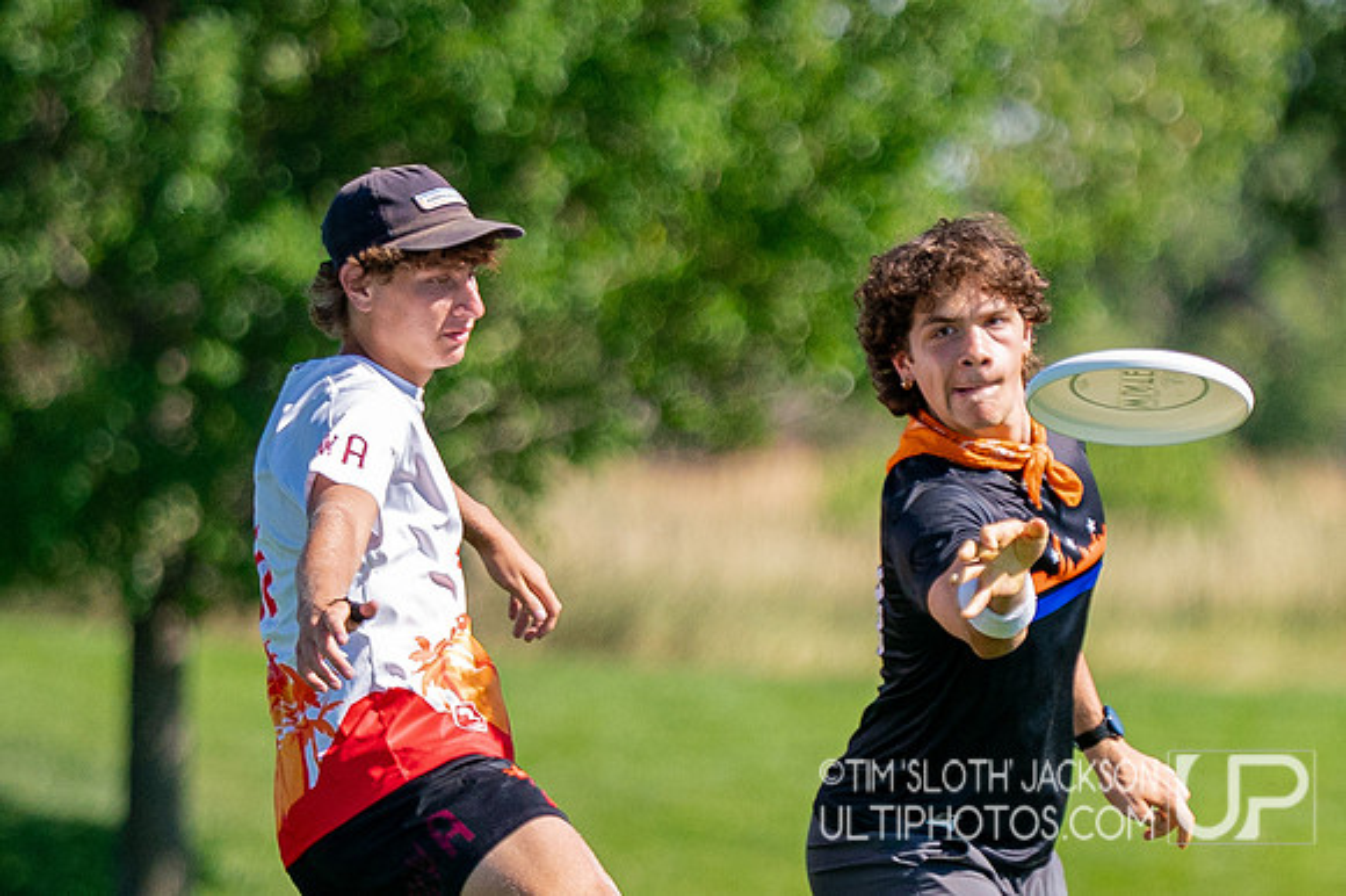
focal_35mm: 631
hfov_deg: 3.3
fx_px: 23595
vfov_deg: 2.2
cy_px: 706
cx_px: 1057
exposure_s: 1/5000
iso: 400
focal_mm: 200
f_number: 2.8
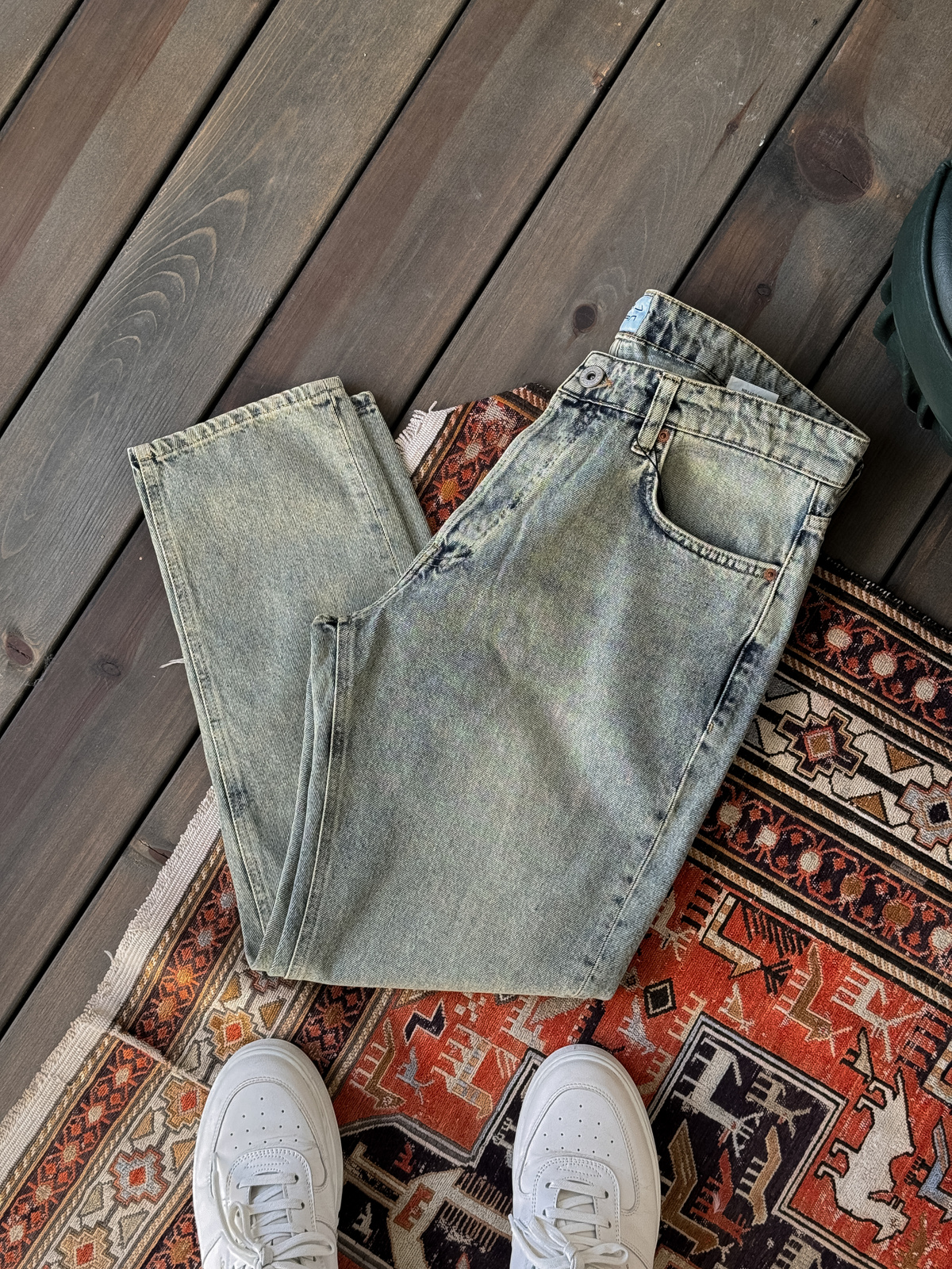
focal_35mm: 48
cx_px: 476
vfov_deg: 39.7
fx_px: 1760
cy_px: 634
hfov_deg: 30.3
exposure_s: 1/120
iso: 100
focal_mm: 6.86
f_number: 1.8
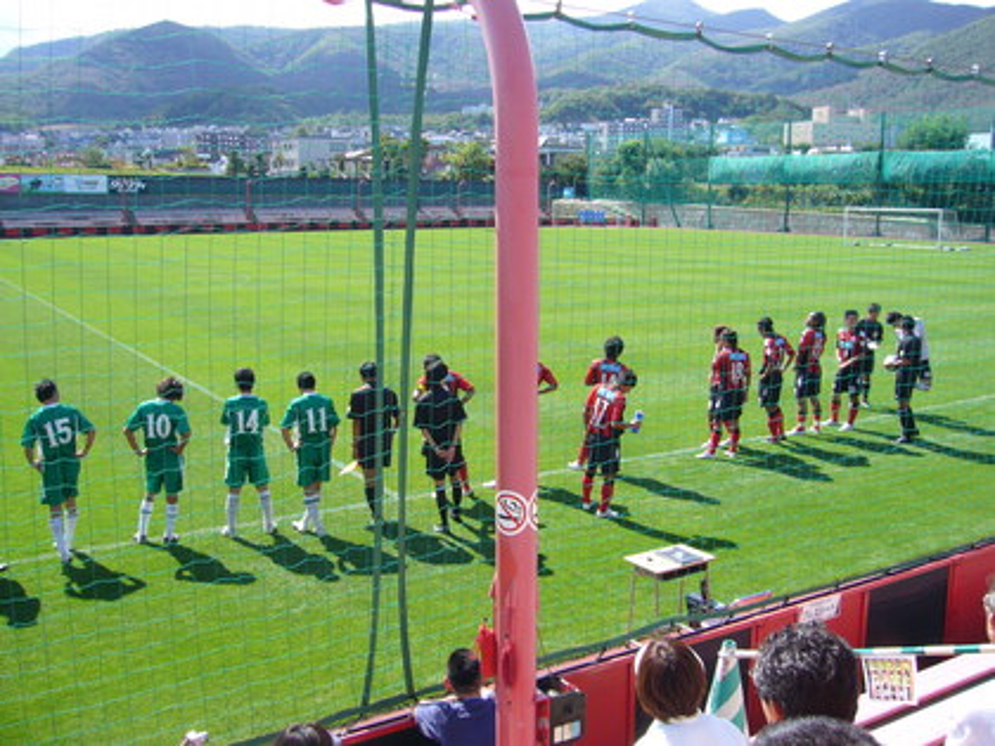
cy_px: 373
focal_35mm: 35
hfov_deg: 52.6
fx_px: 1006
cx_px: 498
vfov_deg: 40.7
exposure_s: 1/160
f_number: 5.6
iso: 80
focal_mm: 5.8
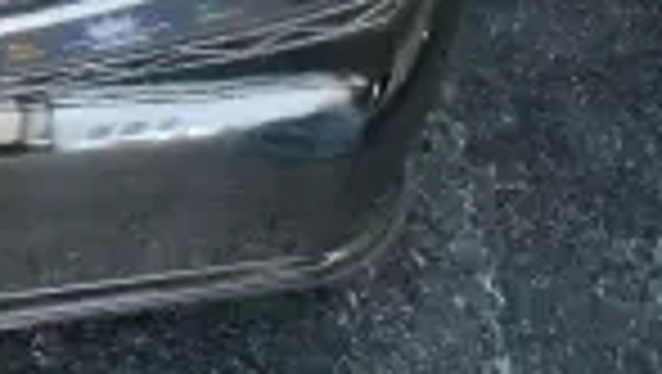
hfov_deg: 9.9
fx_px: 3552
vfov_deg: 6.0
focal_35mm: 202
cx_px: -617
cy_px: -133
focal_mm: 31
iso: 6400
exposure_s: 1/500
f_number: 11
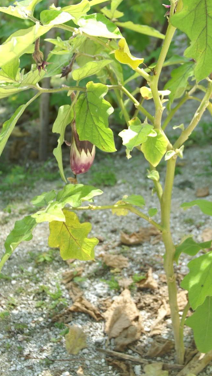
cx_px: 118
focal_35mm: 61
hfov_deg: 19.7
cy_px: 158
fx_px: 610
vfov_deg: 34.3
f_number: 5
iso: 100
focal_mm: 30
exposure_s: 1/160
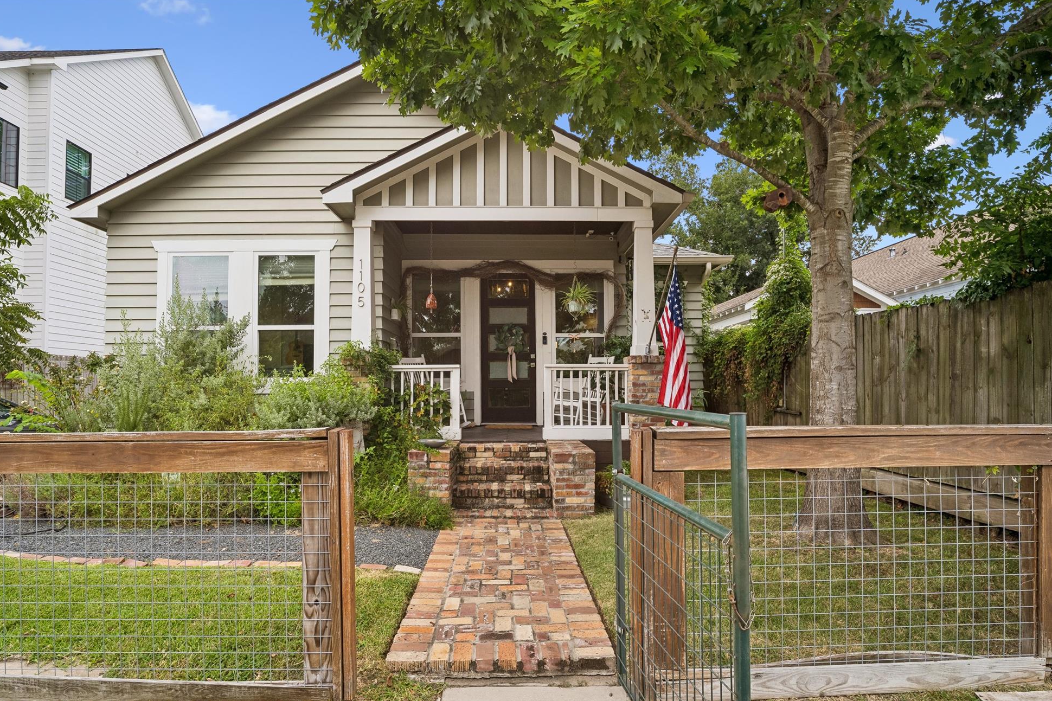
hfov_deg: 86.9
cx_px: 506
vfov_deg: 64.5
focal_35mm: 19
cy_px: 367
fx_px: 555
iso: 640
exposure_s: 1/60
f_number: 10
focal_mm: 18
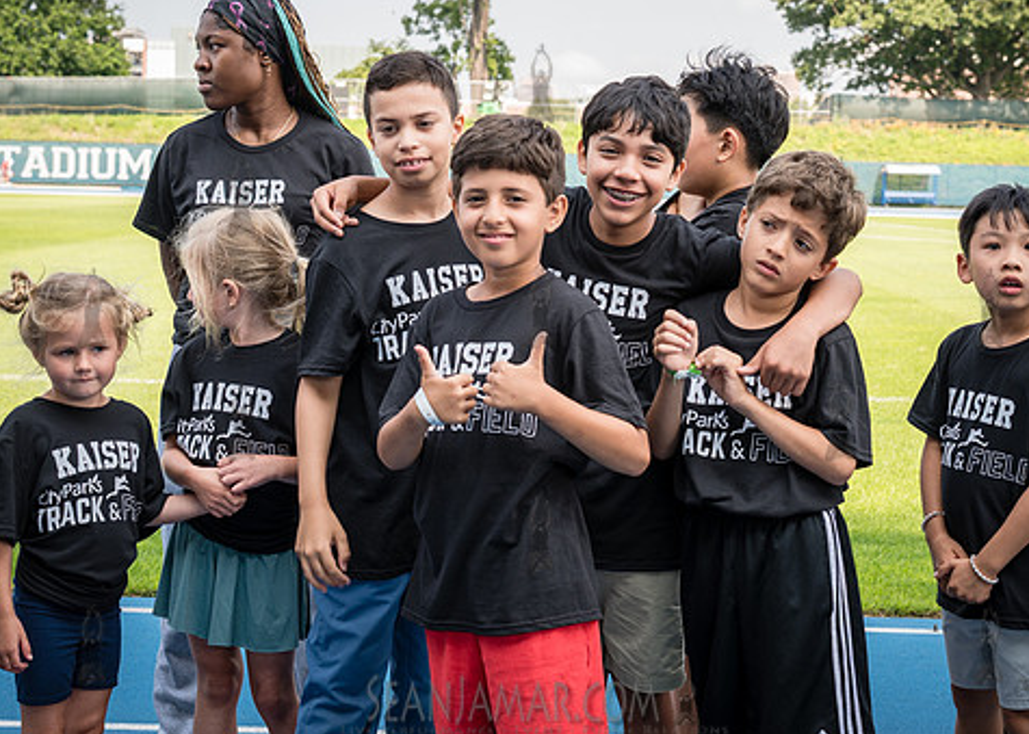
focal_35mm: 65
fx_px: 1899
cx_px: 546
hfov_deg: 30.3
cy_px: 307
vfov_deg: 21.9
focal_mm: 43
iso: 100
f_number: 5
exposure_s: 1/160
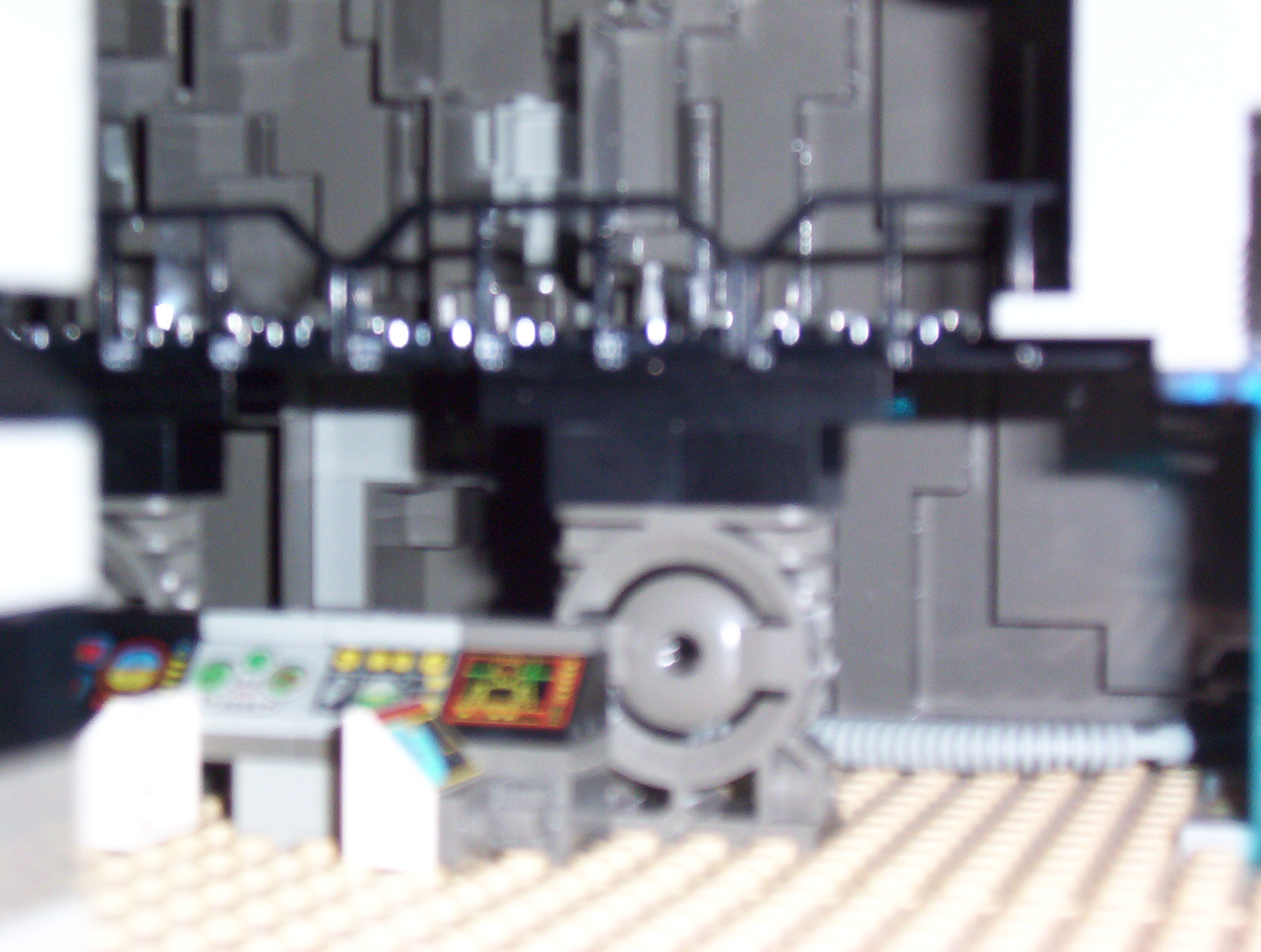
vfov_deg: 23.0
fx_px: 2337
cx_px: 630
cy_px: 476
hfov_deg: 30.2
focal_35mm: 64
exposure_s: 1/46.6
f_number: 3.54
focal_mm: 9.98
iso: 140
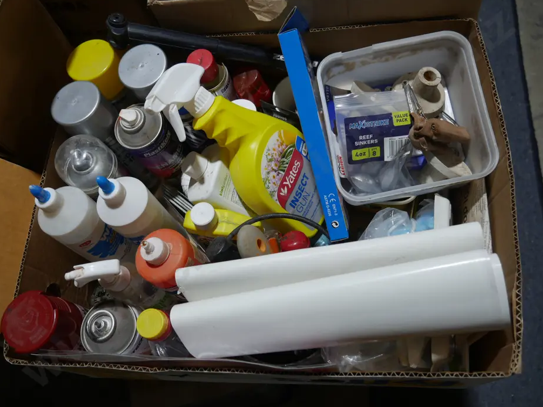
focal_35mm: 31
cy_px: 201
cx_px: 268
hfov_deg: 58.3
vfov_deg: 45.5
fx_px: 486
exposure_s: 1/125
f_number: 3.5
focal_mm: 14
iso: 200
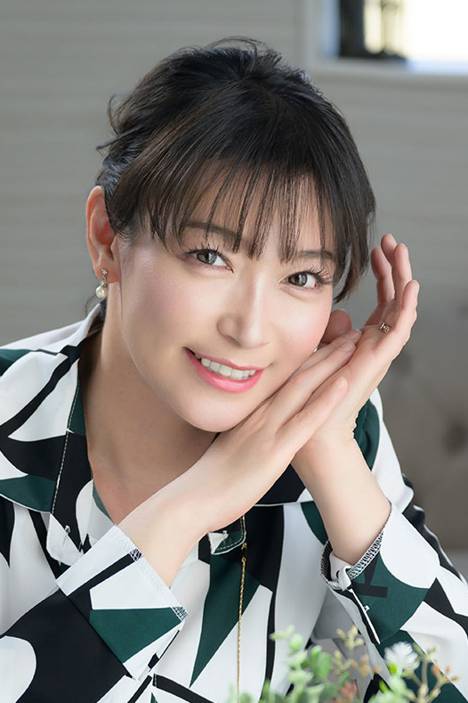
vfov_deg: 14.0
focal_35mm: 146
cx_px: 177
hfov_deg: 9.4
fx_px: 2847
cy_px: 422
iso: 320
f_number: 2.8
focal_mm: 60
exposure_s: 1/160
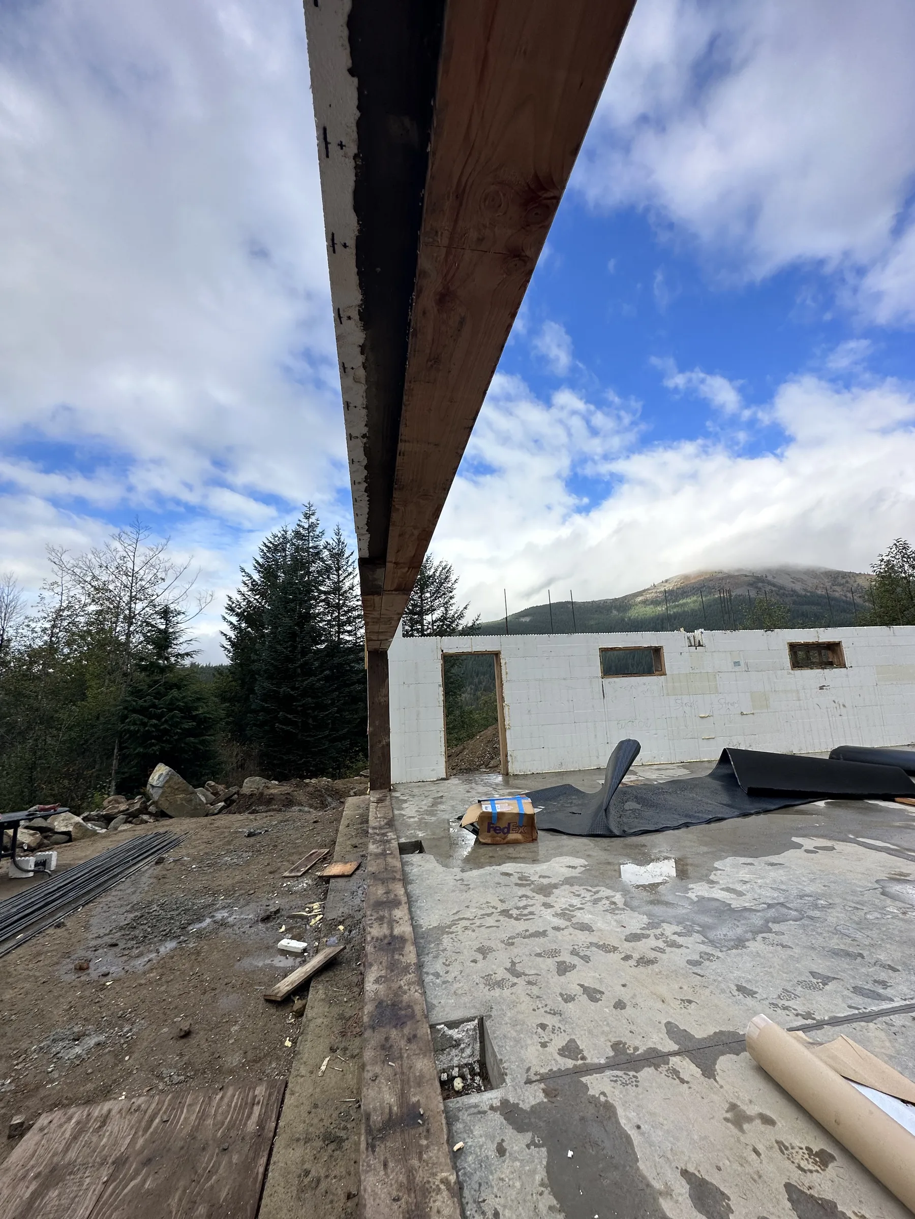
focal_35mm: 14
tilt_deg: +9.2
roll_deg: +1.6
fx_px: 493
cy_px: 610
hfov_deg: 85.7
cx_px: 458
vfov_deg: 102.1
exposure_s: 1/1770
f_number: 2.2
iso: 50
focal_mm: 2.22
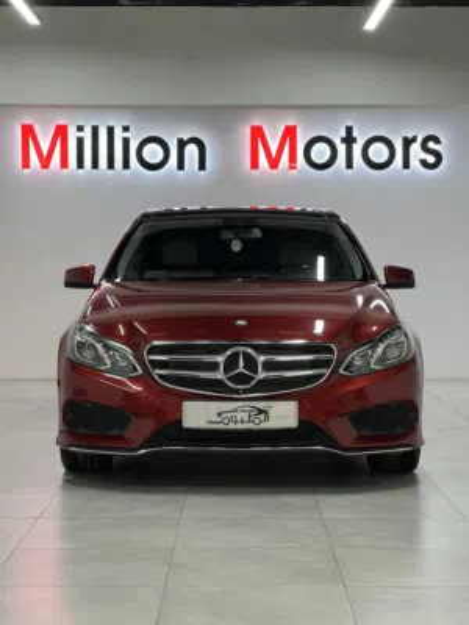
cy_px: 312
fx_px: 1391
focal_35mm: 77
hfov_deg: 19.1
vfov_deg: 25.3
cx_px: 234
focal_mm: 9
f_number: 2.8
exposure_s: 1/60
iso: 400
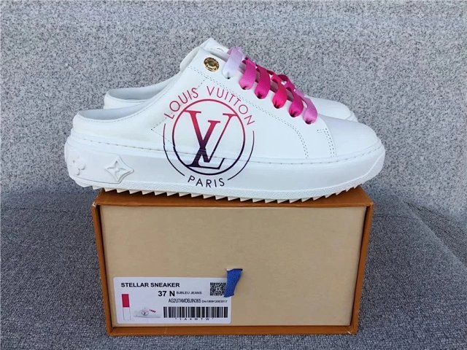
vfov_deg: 45.4
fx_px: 418
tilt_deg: -20.2
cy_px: 175
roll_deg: -1.1
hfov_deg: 58.4
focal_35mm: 31
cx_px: 234
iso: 25
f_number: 2.4
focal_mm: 3.3
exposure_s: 1/224
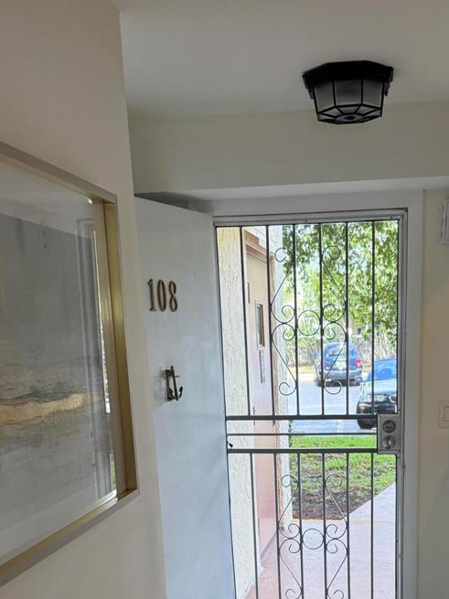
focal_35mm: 44
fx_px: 761
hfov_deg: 32.5
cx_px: 306
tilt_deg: -13.8
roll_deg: +1.6
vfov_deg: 40.0
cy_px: 532
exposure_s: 1/186
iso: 125
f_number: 1.78
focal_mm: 6.76
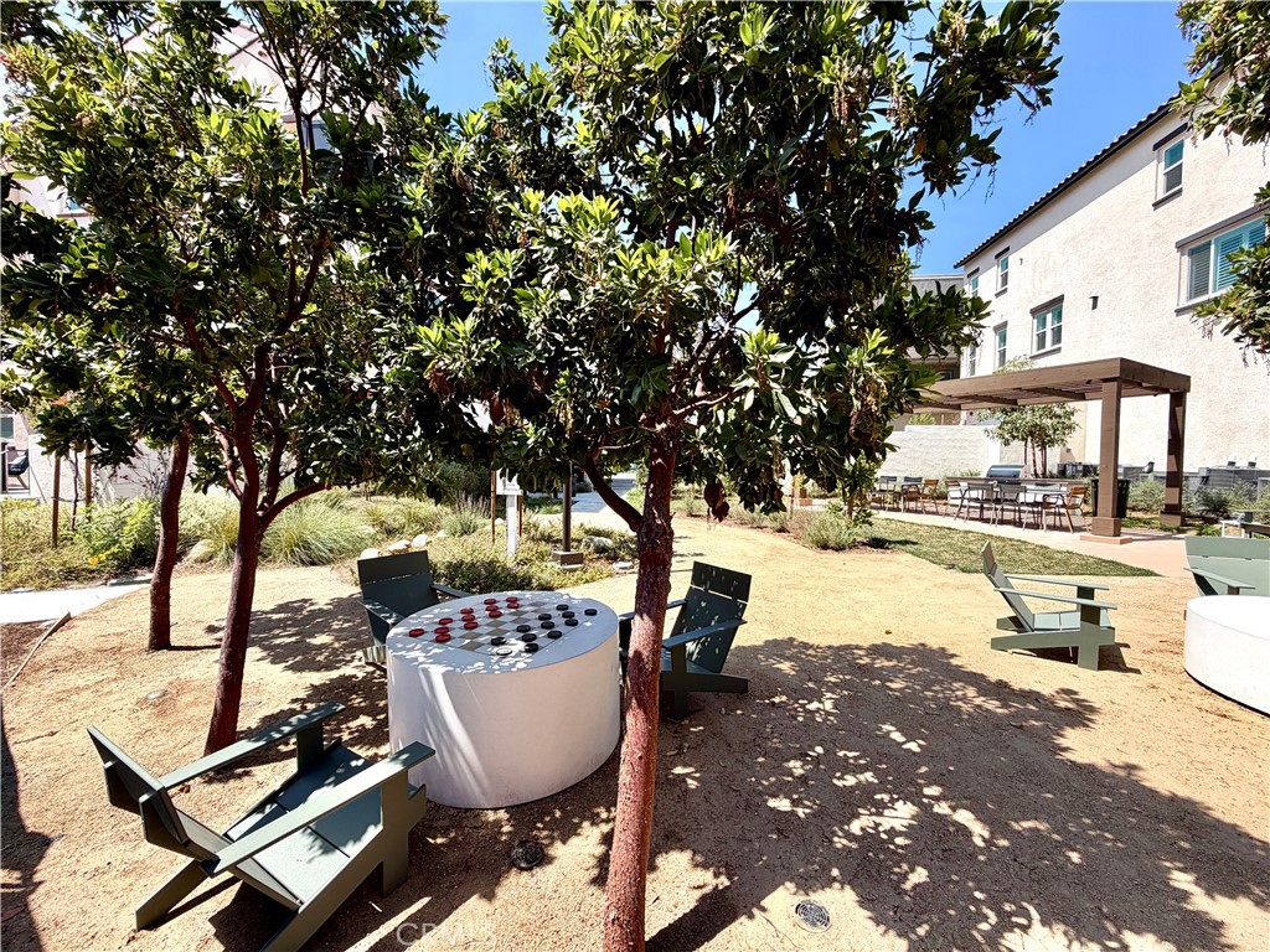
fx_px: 514
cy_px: 476
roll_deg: +0.0
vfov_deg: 85.7
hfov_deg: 102.1
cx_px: 635
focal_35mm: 14
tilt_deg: -1.0
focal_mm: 2.22
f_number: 2.2
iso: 40
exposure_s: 1/770
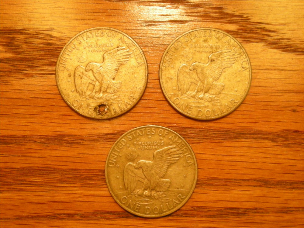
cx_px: 152
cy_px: 114
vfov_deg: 19.4
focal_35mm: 76
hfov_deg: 25.7
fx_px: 667
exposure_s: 1/32.4
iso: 400
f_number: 3.9
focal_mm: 12.3
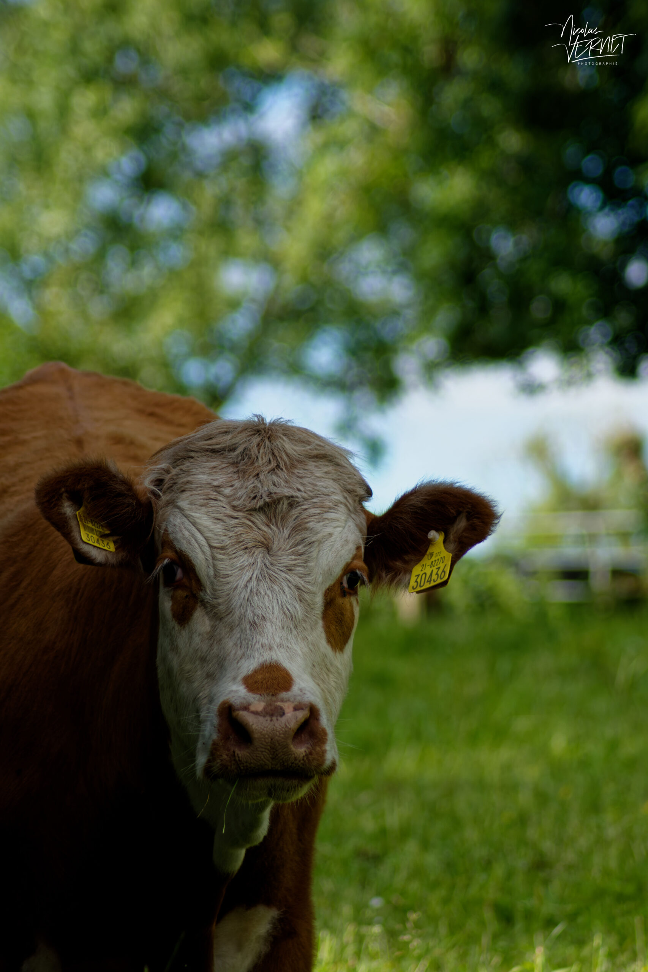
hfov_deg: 6.1
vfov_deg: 9.1
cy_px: 486
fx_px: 6076
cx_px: 324
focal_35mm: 225
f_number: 5
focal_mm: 150
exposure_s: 1/1600
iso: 800
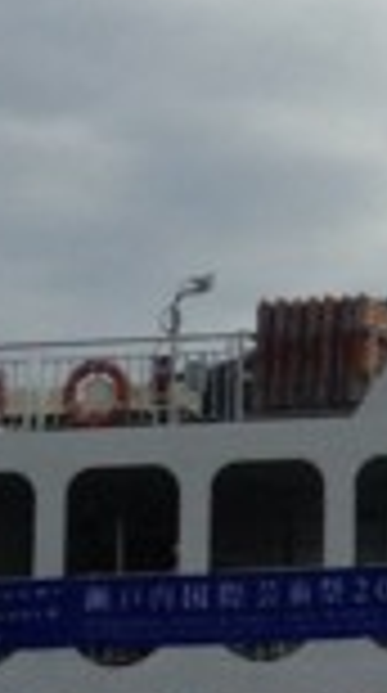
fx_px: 3430
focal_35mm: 187
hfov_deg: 6.2
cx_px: 882
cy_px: 252
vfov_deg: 11.5
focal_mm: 3.3
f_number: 2.4
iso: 32
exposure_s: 1/1931
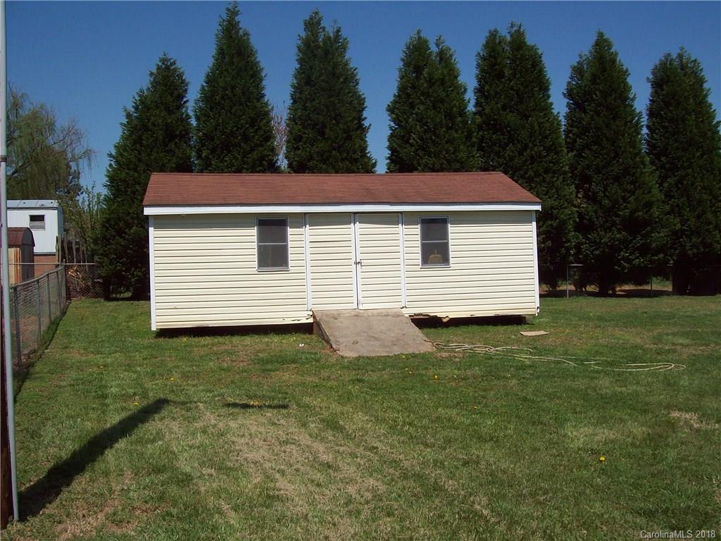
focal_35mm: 36
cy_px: 270
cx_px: 360
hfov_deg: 51.4
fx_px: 750
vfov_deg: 39.7
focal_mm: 6
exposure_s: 1/954
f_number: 4.8
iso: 80
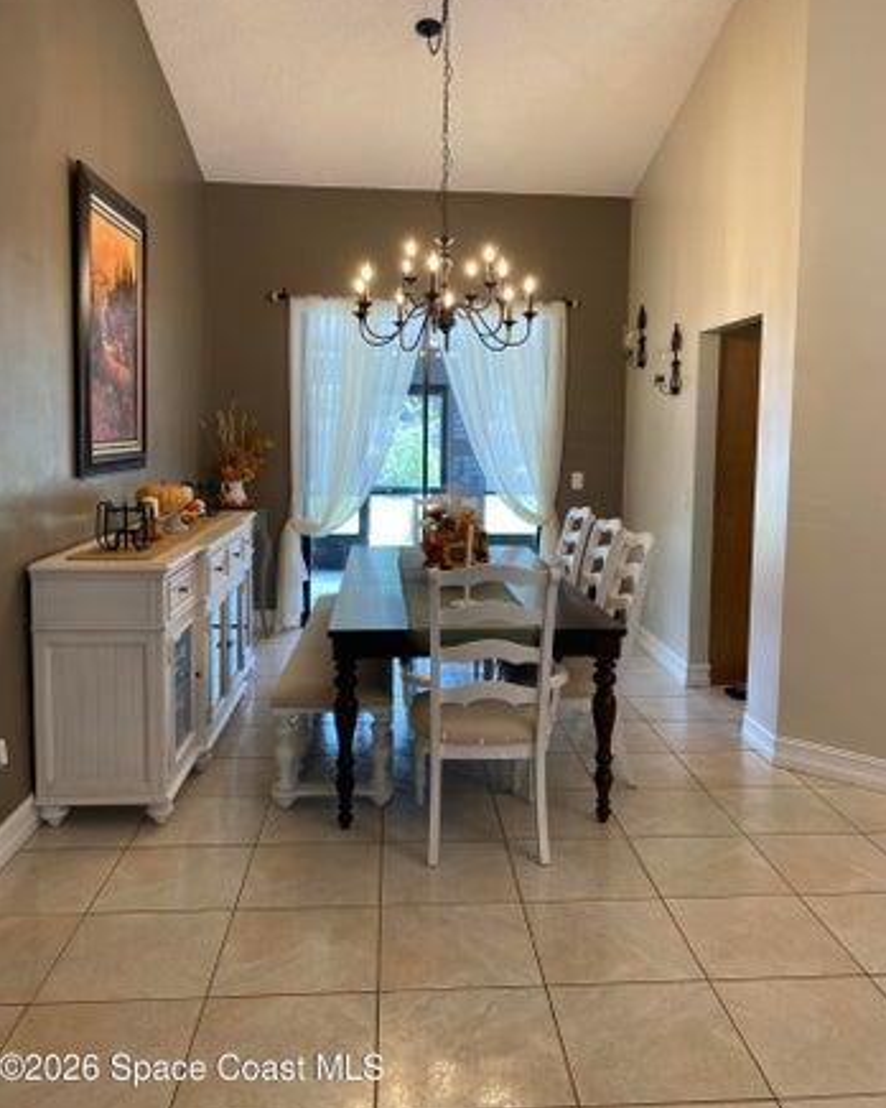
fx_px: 918
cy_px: 512
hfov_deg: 51.5
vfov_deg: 62.1
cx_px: 453
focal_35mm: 28
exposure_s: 1/60
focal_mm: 4.25
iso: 64
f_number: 1.8
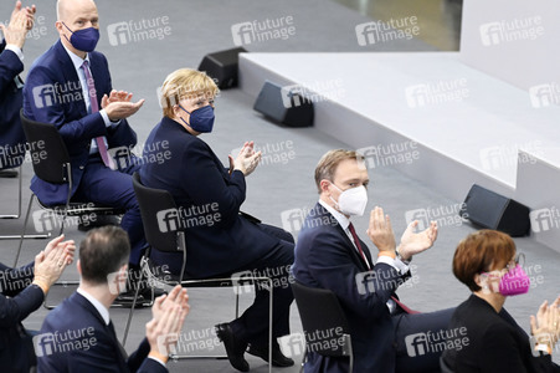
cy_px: 186
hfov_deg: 6.2
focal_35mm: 330
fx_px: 5129
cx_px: 280
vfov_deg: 4.2
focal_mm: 330
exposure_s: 1/400
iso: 8000
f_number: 5.6
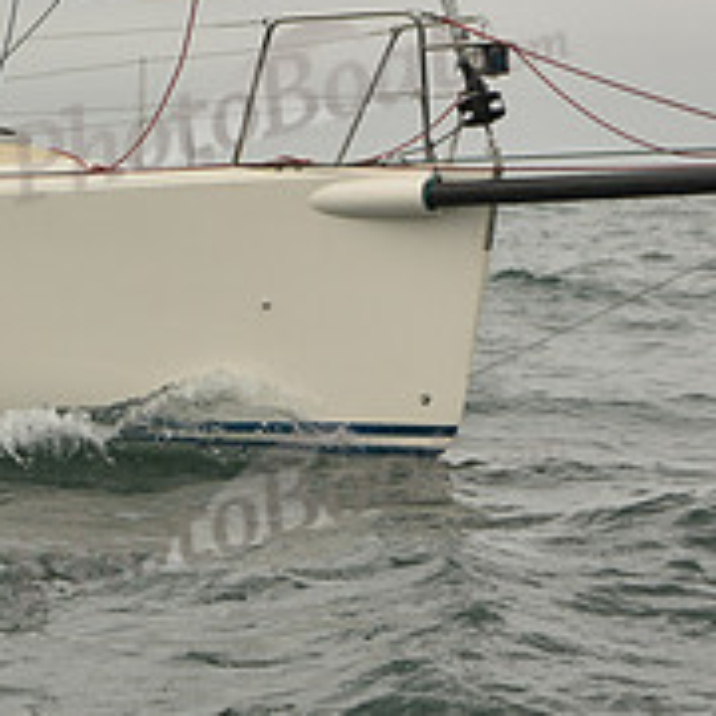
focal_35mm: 205
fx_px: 4797
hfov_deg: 8.4
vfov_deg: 8.5
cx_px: -195
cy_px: -50
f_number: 10
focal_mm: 75
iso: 320
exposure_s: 1/800
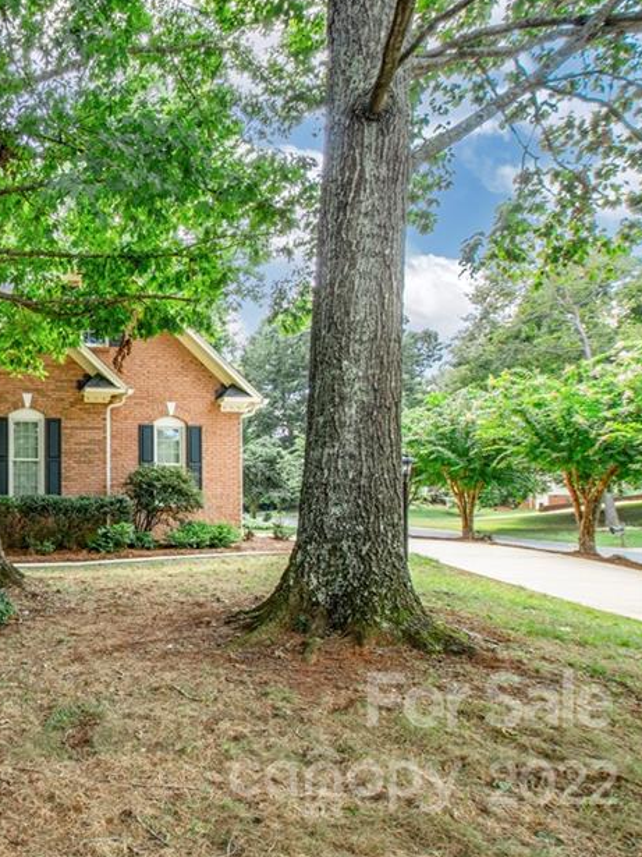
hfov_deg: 43.6
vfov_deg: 71.5
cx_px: -67
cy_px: 399
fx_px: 594
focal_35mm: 24
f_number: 11
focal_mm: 10
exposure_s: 1/60
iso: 500
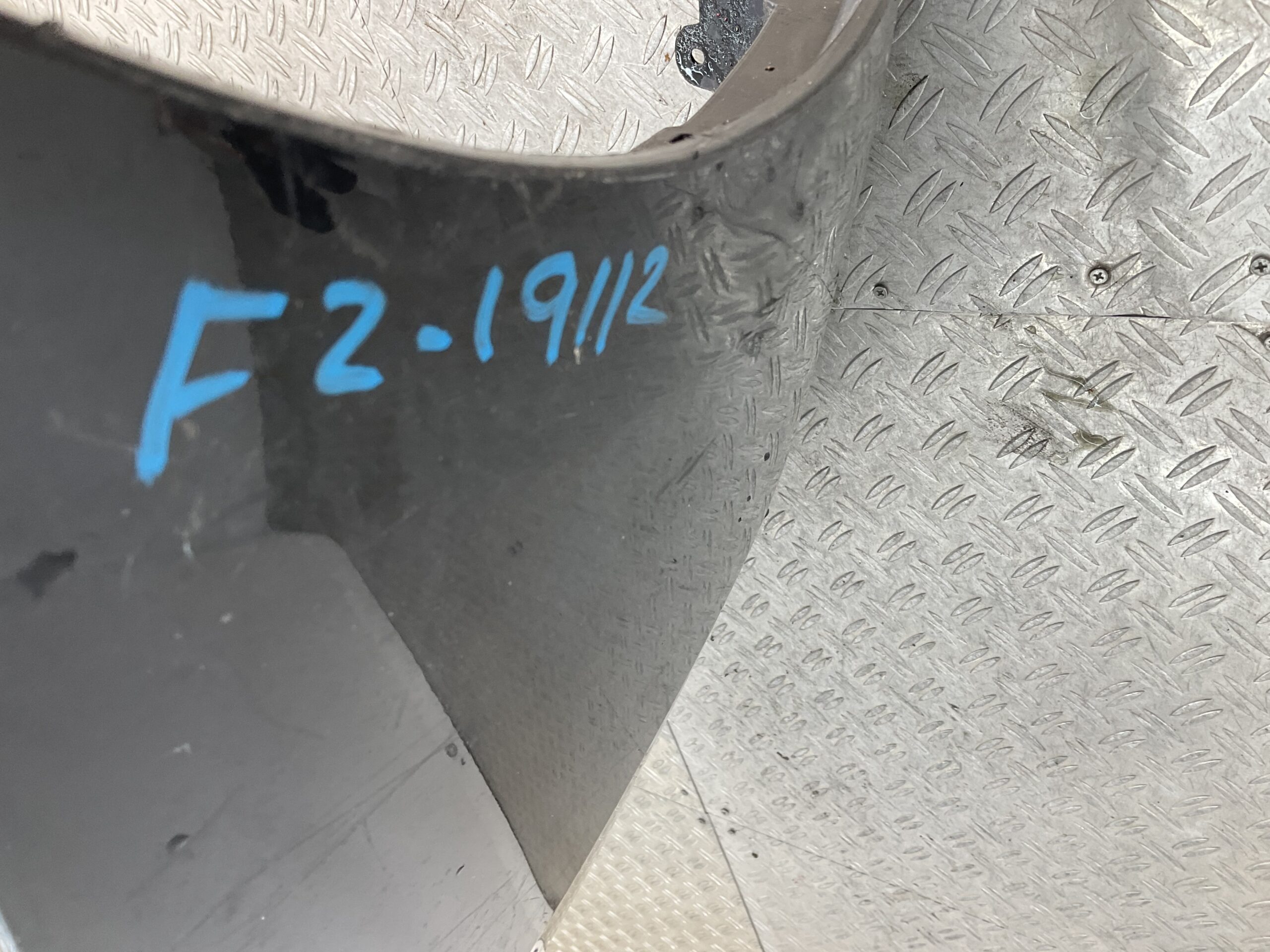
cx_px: 635
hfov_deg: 61.7
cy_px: 476
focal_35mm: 29
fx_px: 1064
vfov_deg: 48.2
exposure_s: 1/120
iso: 32
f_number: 1.8
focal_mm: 3
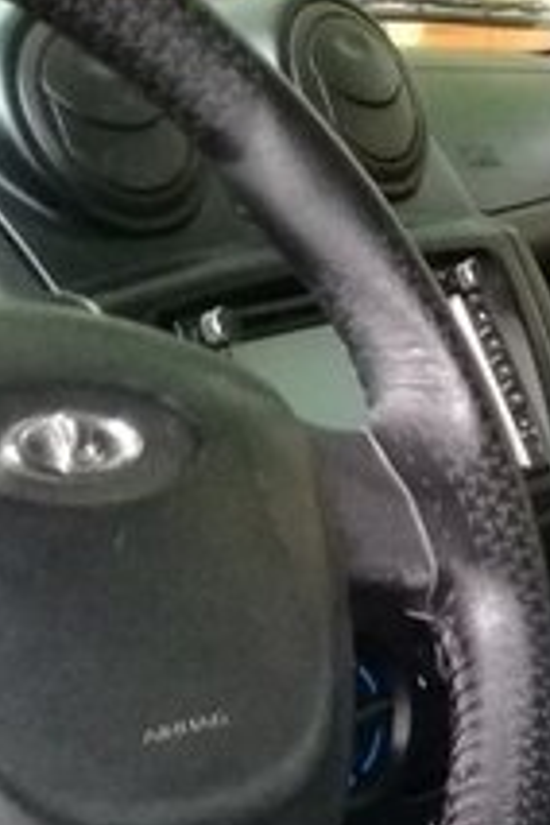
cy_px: 598
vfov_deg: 20.3
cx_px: 1077
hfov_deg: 12.2
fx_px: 2291
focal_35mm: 100
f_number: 2.2
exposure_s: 1/40
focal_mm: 3.3
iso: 200
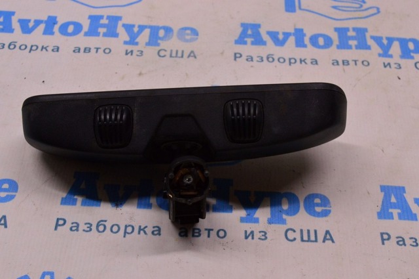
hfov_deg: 33.4
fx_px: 697
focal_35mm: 60
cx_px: 210
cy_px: 140
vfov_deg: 22.6
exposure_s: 1/125
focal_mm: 40
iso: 1600
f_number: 8
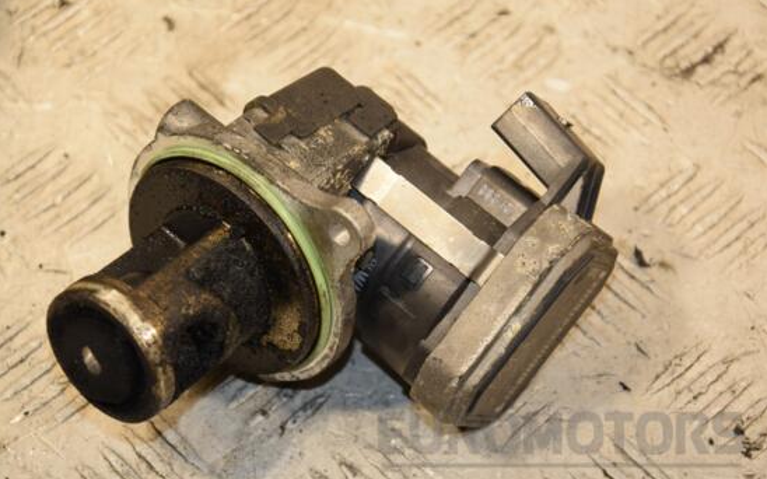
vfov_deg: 10.4
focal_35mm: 126
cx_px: 351
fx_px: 2623
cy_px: 247
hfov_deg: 16.6
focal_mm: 75
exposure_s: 1/200
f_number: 5.6
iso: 800
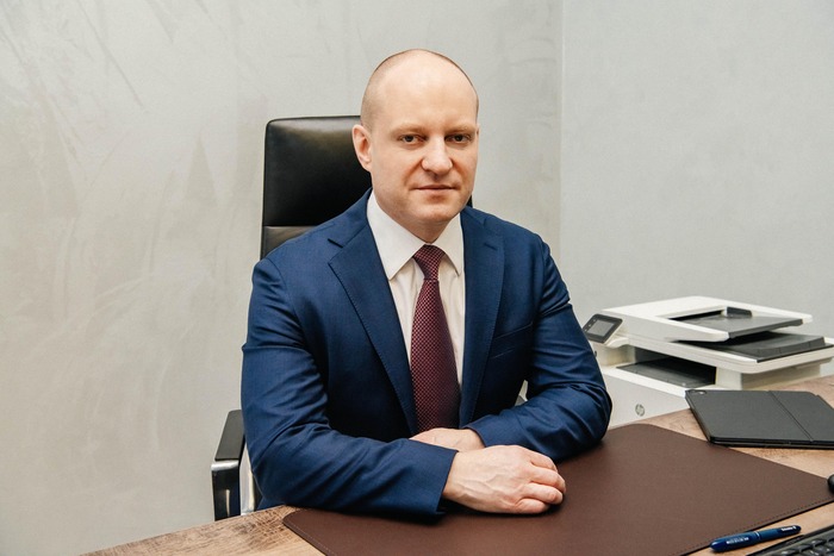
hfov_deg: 46.4
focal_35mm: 42
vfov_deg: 31.9
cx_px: 417
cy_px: 278
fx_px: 973
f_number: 6.3
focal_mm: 42
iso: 1000
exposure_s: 1/160
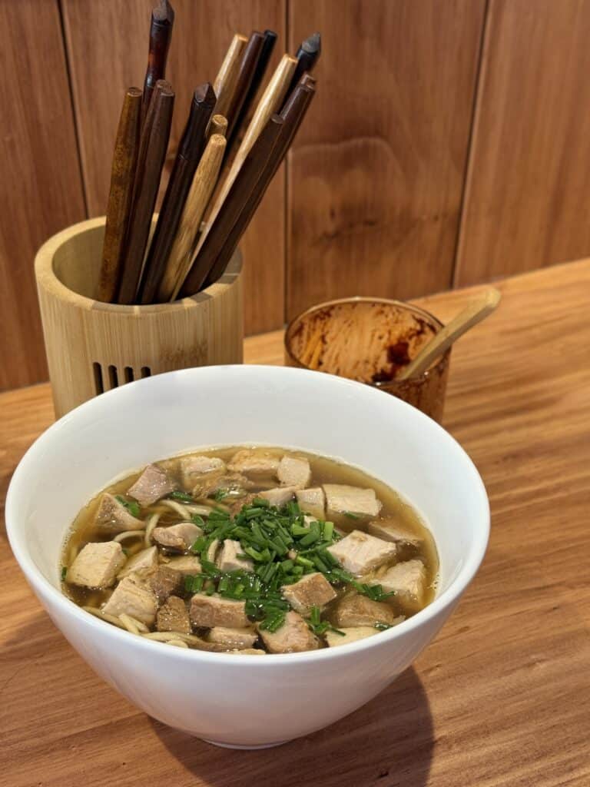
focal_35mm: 48
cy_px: 394
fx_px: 1091
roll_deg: -1.5
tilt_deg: -33.7
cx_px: 295
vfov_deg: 39.7
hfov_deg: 30.3
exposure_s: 1/50
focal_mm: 6.76
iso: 100
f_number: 1.78
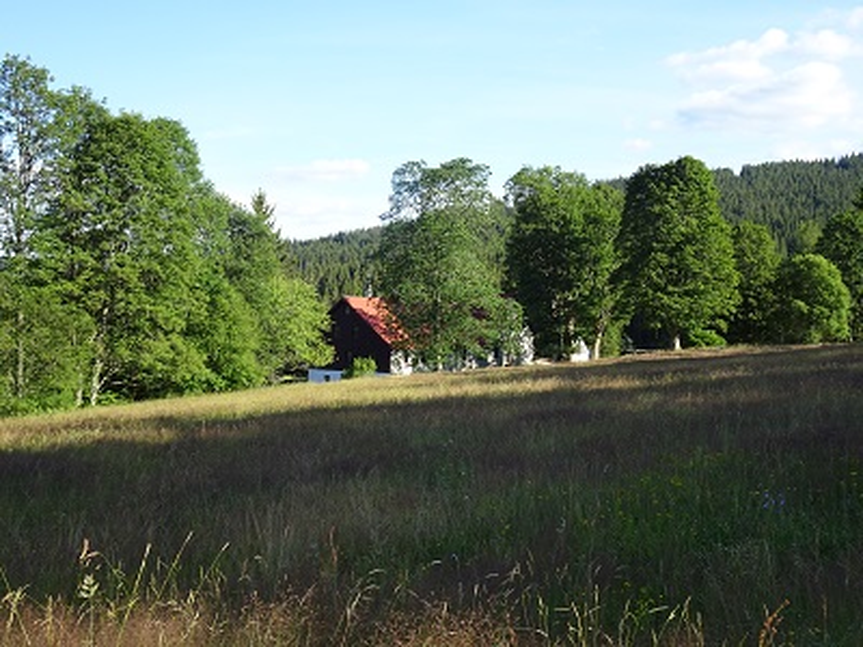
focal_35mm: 46
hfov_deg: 41.2
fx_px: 1147
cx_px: 432
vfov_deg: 31.5
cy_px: 324
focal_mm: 7.87
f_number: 4.5
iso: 80
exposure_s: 1/250
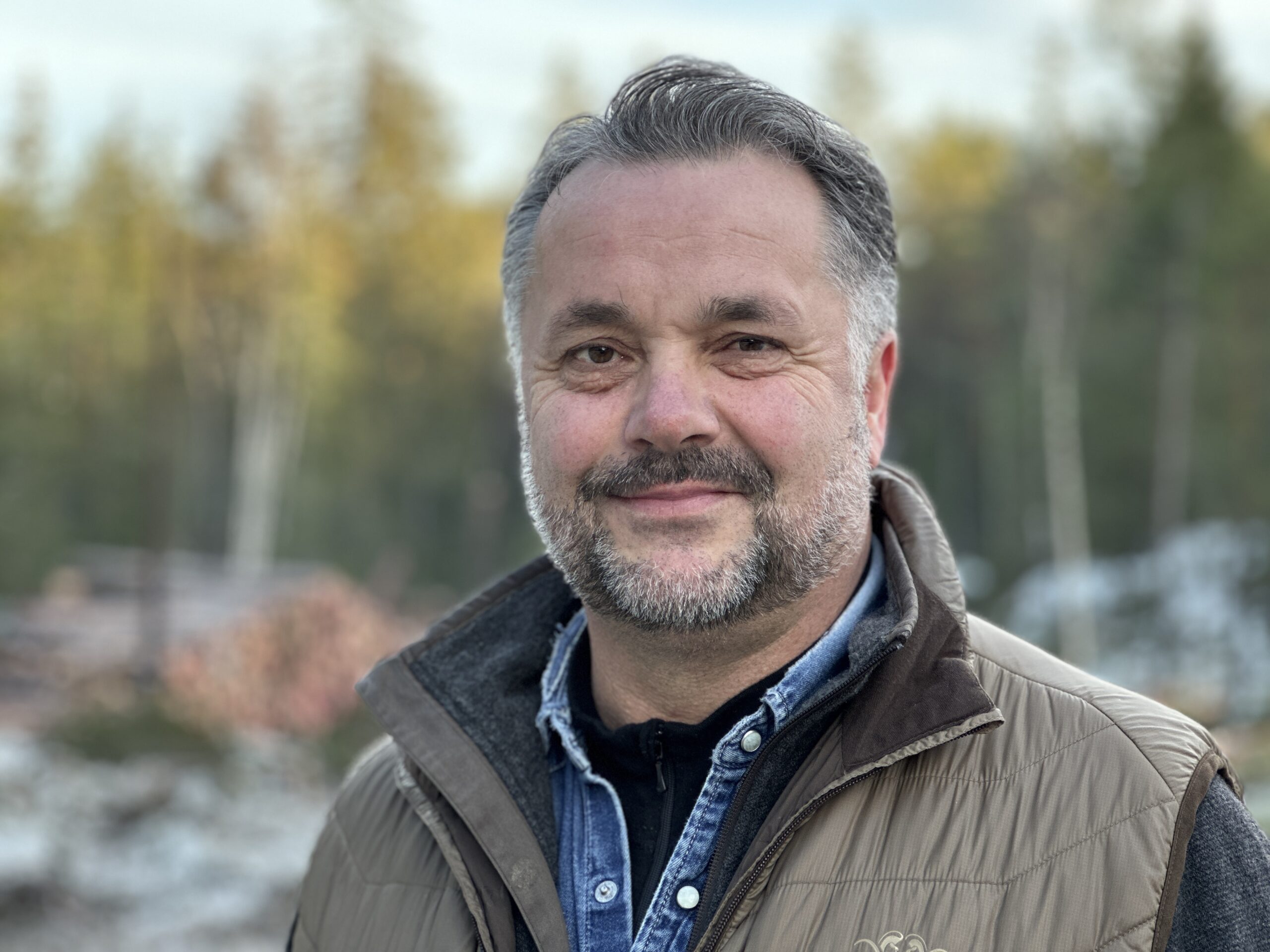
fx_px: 2825
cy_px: 476
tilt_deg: +0.0
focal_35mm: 77
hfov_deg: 25.3
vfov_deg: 19.1
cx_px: 635
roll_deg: -2.4
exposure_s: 1/121
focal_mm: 9
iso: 80
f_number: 2.8
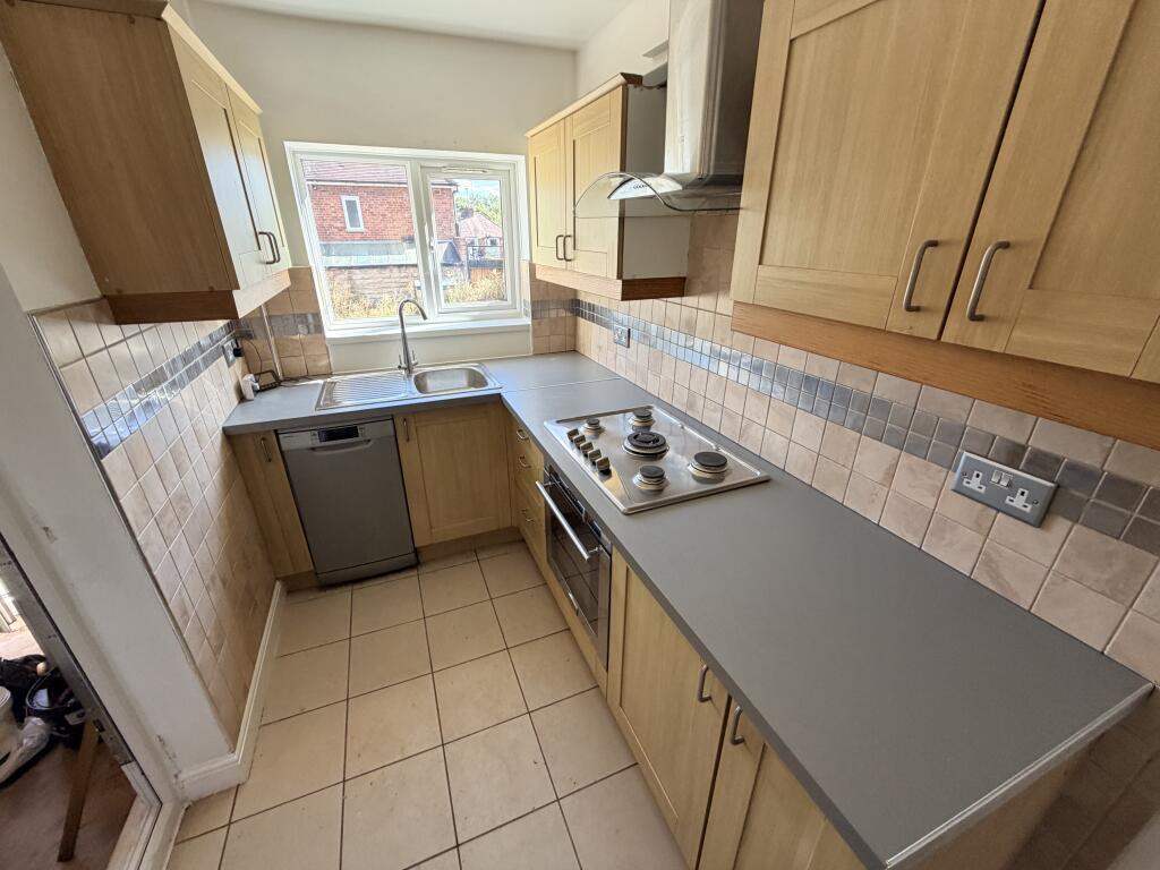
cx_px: 580
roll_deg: +3.1
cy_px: 435
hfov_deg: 102.1
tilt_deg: -19.7
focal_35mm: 14
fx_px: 469
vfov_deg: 85.7
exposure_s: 1/121
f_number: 2.2
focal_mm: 2.22
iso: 125
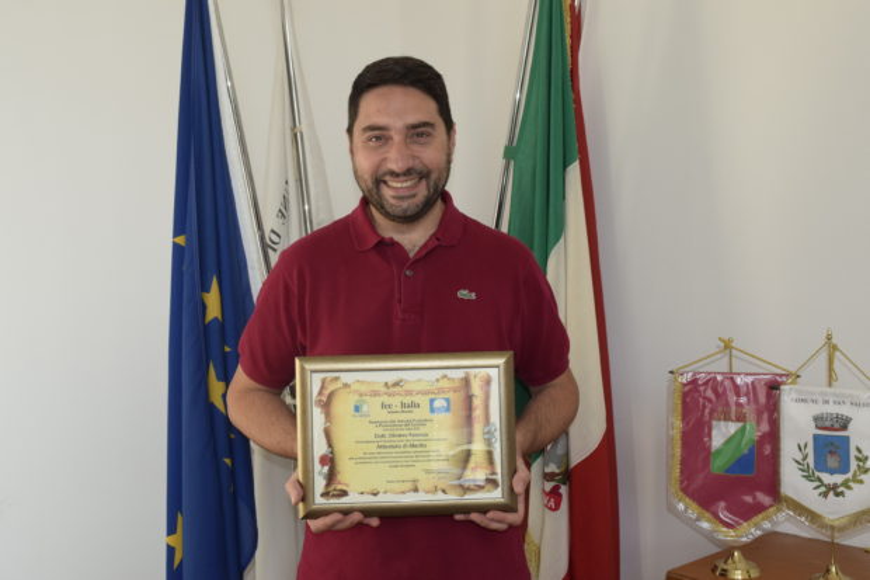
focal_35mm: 38
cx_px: 435
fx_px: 906
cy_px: 290
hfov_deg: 51.3
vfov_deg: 35.5
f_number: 9
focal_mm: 25
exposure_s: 1/200
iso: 800
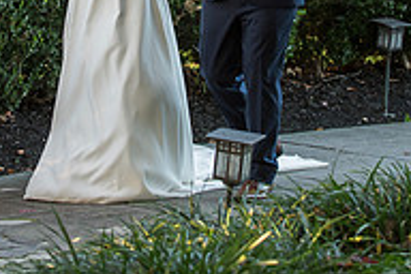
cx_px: 161
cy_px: -74
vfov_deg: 6.5
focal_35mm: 211
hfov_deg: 9.7
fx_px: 2409
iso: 1000
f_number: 4
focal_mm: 70
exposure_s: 1/125
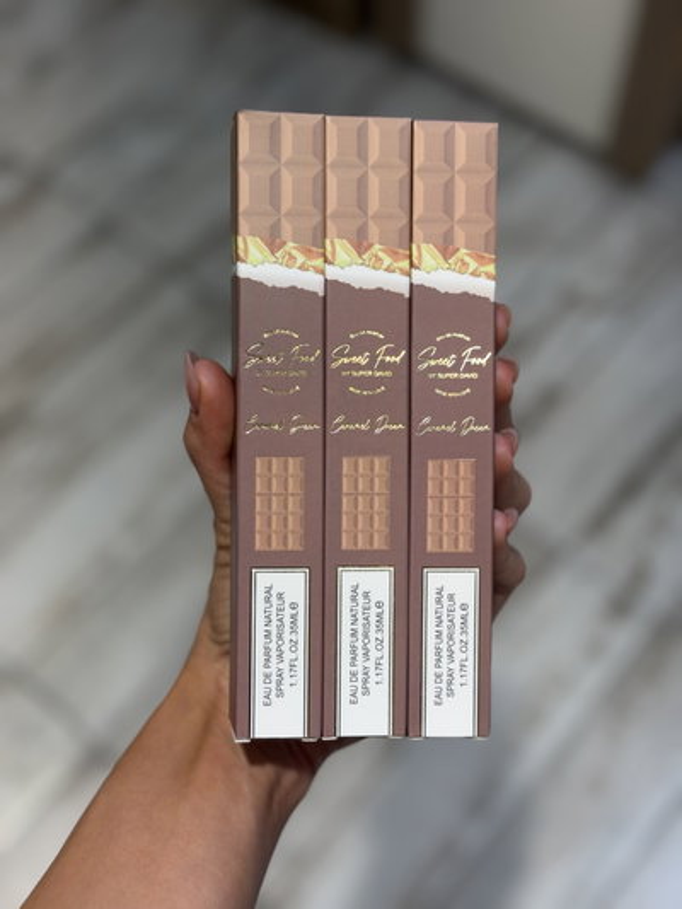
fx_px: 1260
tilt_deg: -61.1
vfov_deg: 39.6
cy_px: 454
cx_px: 341
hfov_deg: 30.3
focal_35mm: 48
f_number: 1.78
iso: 50
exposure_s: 1/173
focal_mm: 6.76
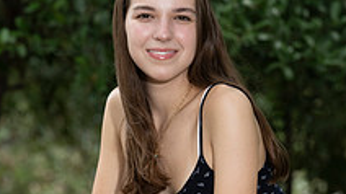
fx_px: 4081
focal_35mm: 445
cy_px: 157
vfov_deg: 2.7
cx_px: 155
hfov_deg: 4.9
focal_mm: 200
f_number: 8
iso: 1000
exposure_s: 1/200
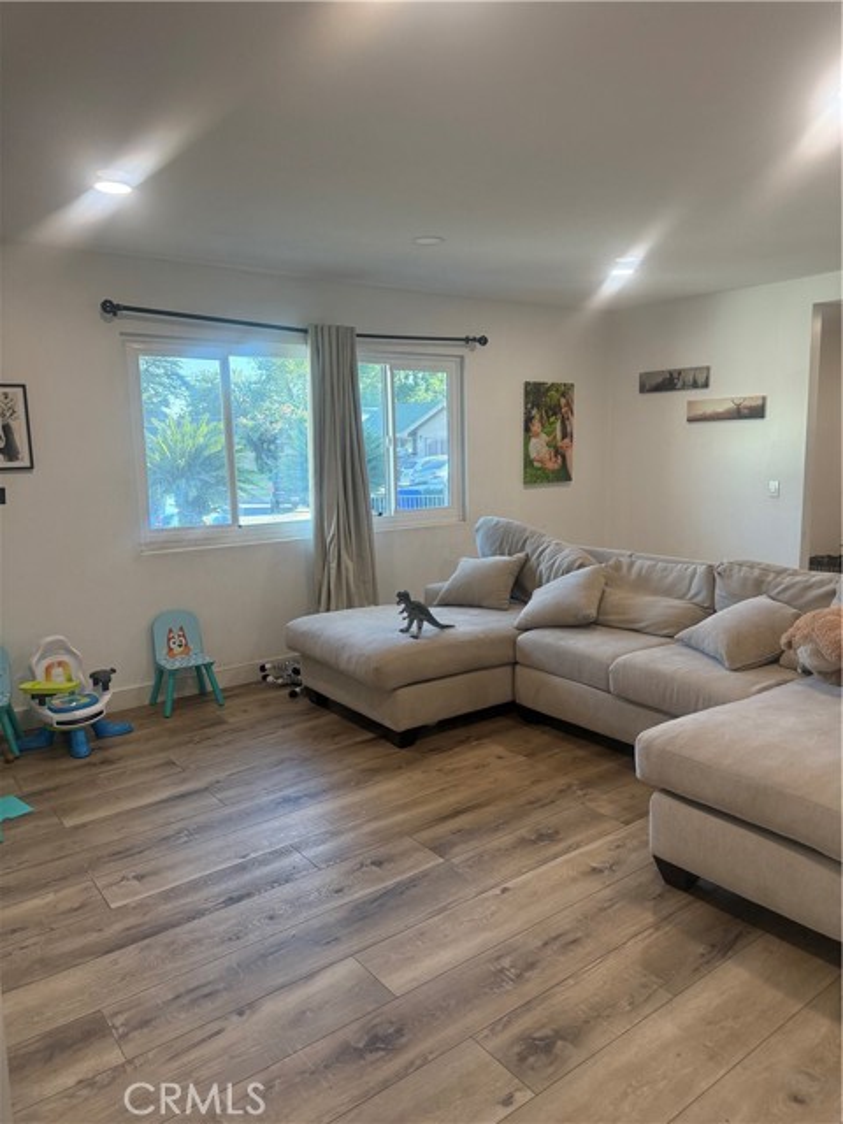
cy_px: 562
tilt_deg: -8.2
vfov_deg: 71.6
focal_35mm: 24
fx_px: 779
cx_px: 422
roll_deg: +0.8
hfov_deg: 56.8
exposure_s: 1/178
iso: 200
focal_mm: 6.76
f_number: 1.78
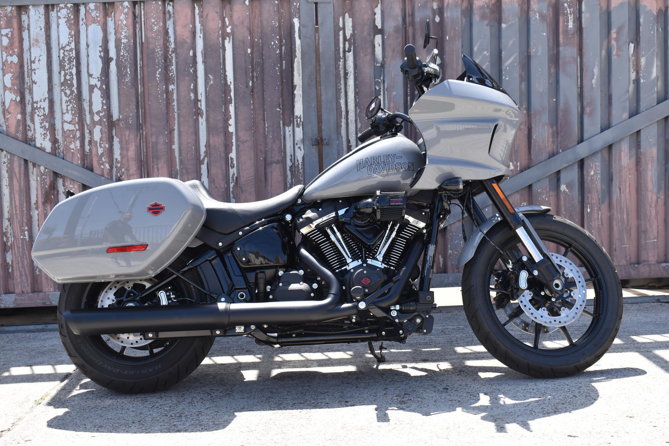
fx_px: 948
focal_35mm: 51
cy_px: 223
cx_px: 334
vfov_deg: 26.5
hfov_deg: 38.9
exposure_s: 1/250
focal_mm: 34
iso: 200
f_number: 7.1
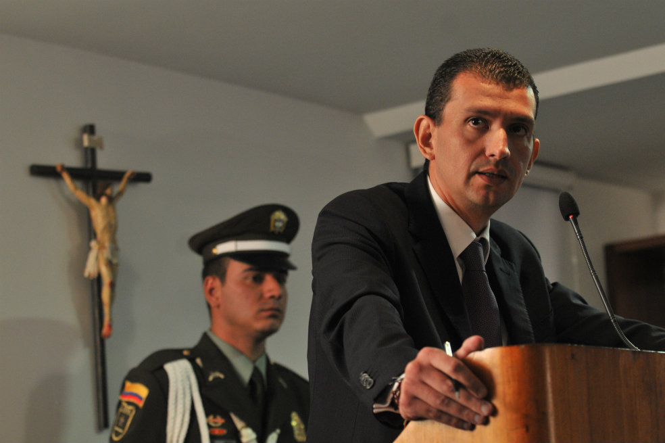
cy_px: 222
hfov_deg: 17.5
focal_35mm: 117
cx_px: 332
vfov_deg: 11.7
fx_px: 2160
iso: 800
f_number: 3.5
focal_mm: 78
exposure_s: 1/60
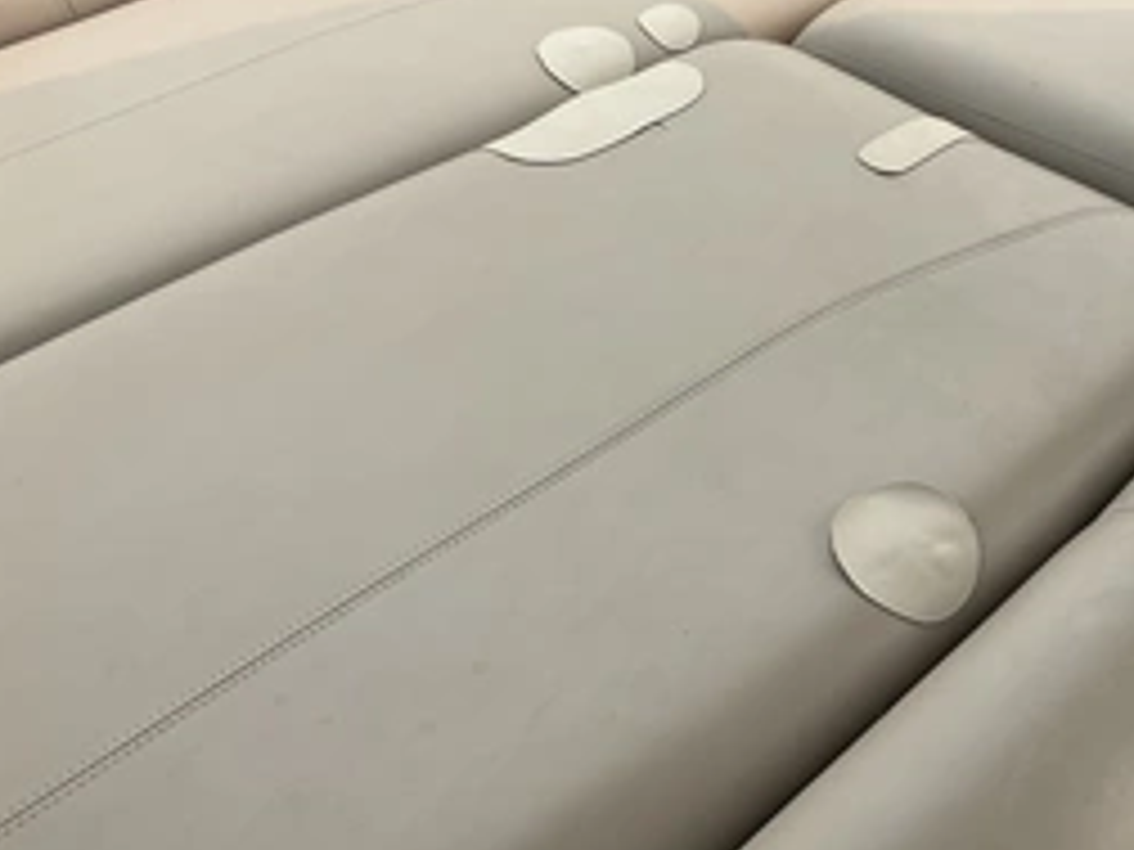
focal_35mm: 46
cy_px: 265
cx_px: 778
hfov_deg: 40.6
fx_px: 1507
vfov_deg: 31.2
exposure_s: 1/1342
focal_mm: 3
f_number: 1.8
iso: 25
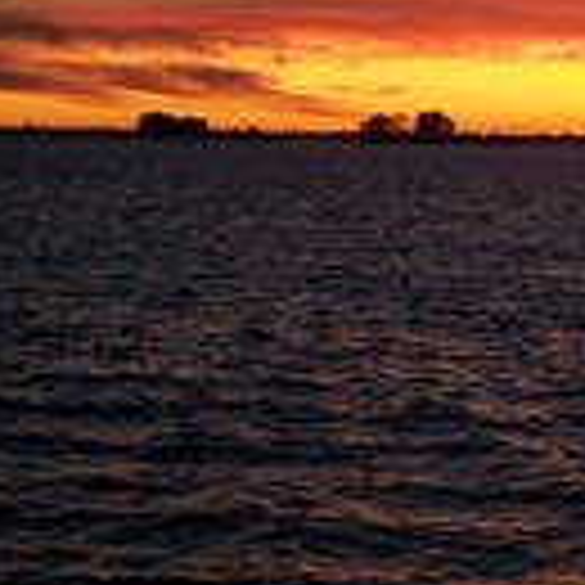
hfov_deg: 12.2
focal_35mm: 133
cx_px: 999
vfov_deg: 13.1
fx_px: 2543
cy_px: 164
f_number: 3.4
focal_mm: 8
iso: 140
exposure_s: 1/30
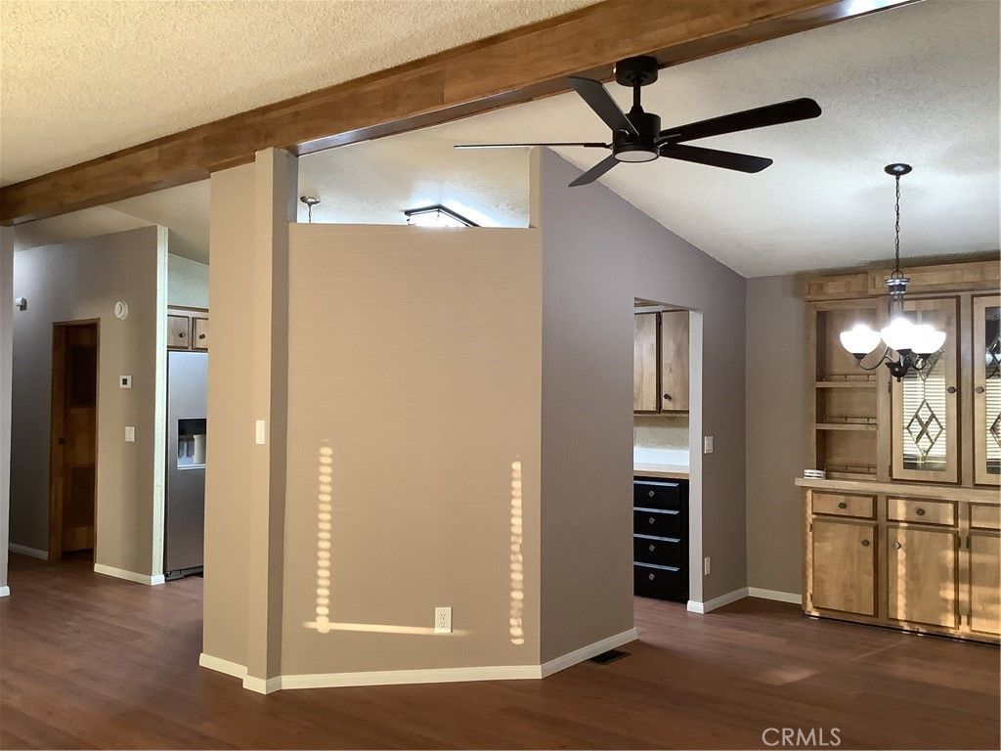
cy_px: 376
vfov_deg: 45.4
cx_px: 500
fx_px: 896
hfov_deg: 58.4
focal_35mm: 31
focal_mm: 3.3
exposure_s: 1/60
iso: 200
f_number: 2.4
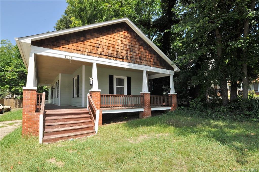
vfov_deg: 67.2
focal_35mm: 18
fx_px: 129
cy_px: 86
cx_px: 130
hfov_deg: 90.1
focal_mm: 12
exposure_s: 1/200
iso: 200
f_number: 11
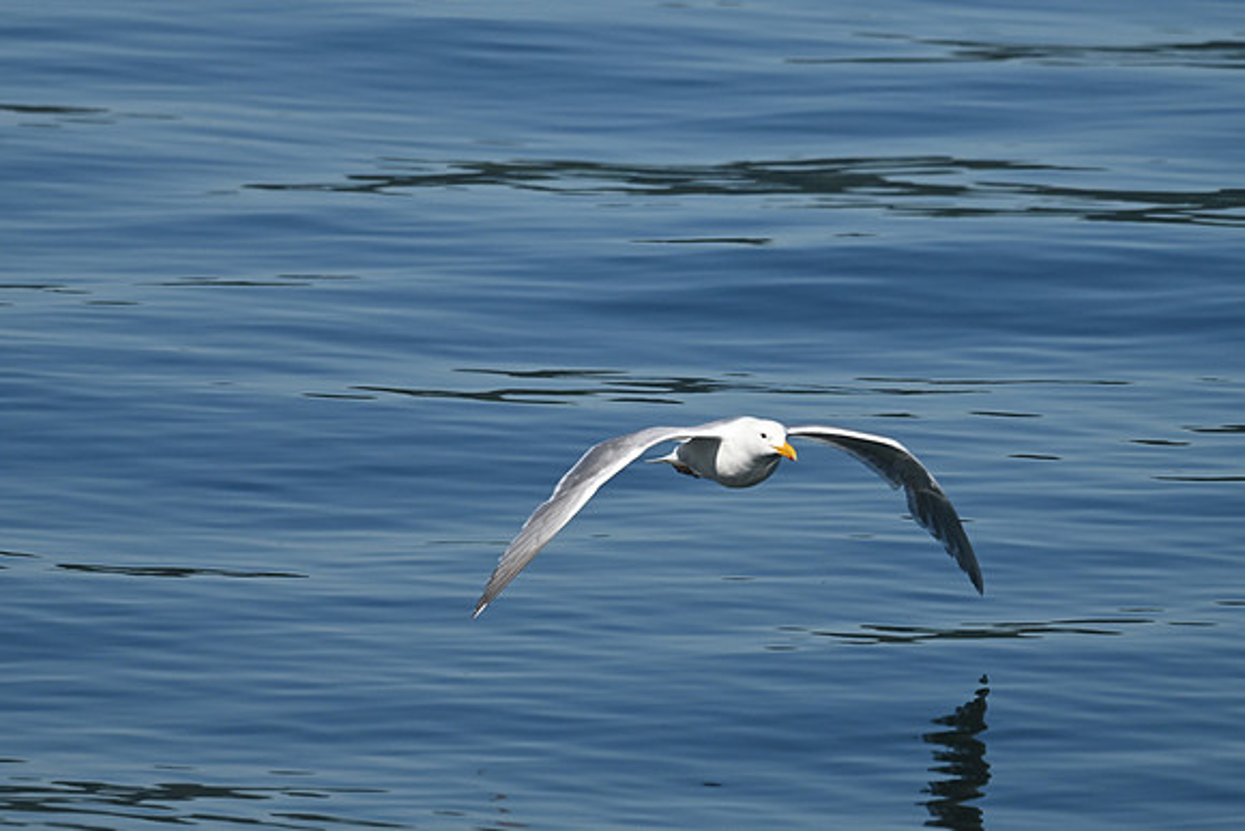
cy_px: 416
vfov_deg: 2.3
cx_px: 622
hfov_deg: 3.4
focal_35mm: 600
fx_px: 20754
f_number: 6.3
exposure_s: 1/3200
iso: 500
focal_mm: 600
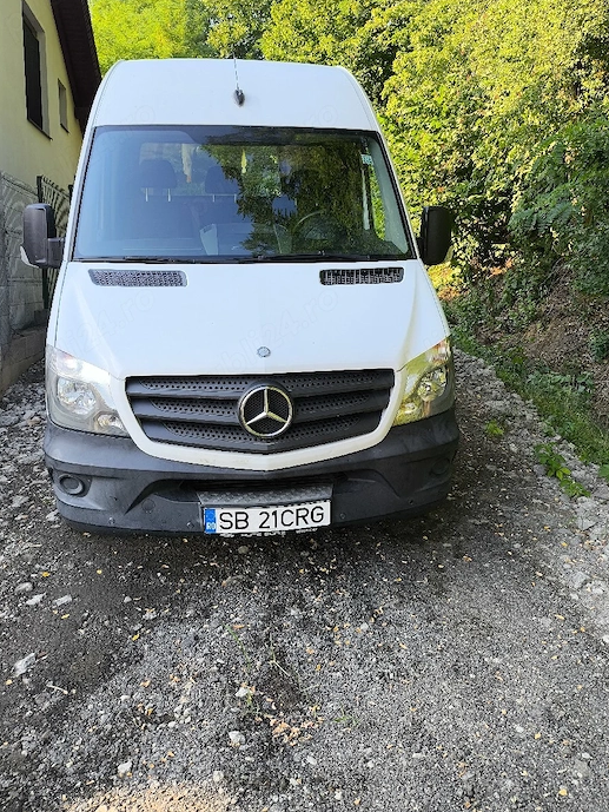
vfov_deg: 61.6
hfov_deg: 48.2
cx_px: 309
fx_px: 680
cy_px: 373
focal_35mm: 29
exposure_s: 1/238
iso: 50
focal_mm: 4.71
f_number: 1.7
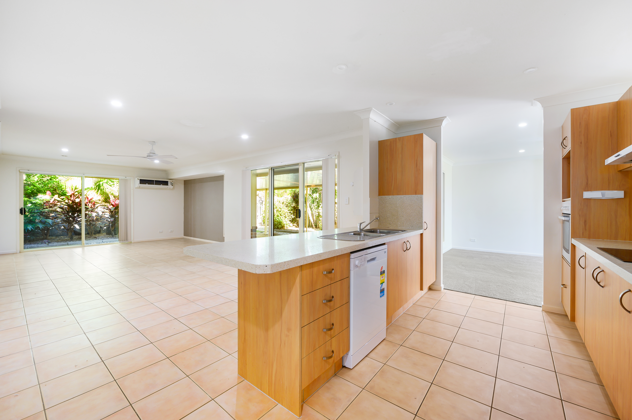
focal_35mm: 14
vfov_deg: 81.1
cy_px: 210
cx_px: 316
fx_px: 246
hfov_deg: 104.3
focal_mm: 14
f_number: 6.3
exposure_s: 1/30
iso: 250
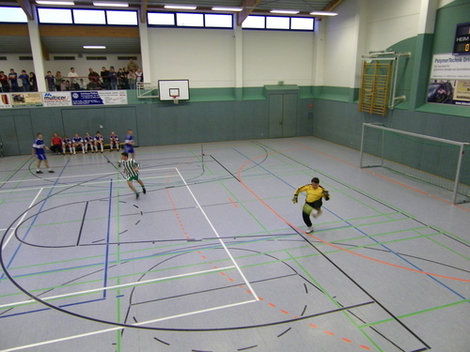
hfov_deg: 63.4
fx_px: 380
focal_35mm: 28
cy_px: 176
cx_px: 235
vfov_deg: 49.7
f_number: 2.6
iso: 100
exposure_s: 1/30
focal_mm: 4.9
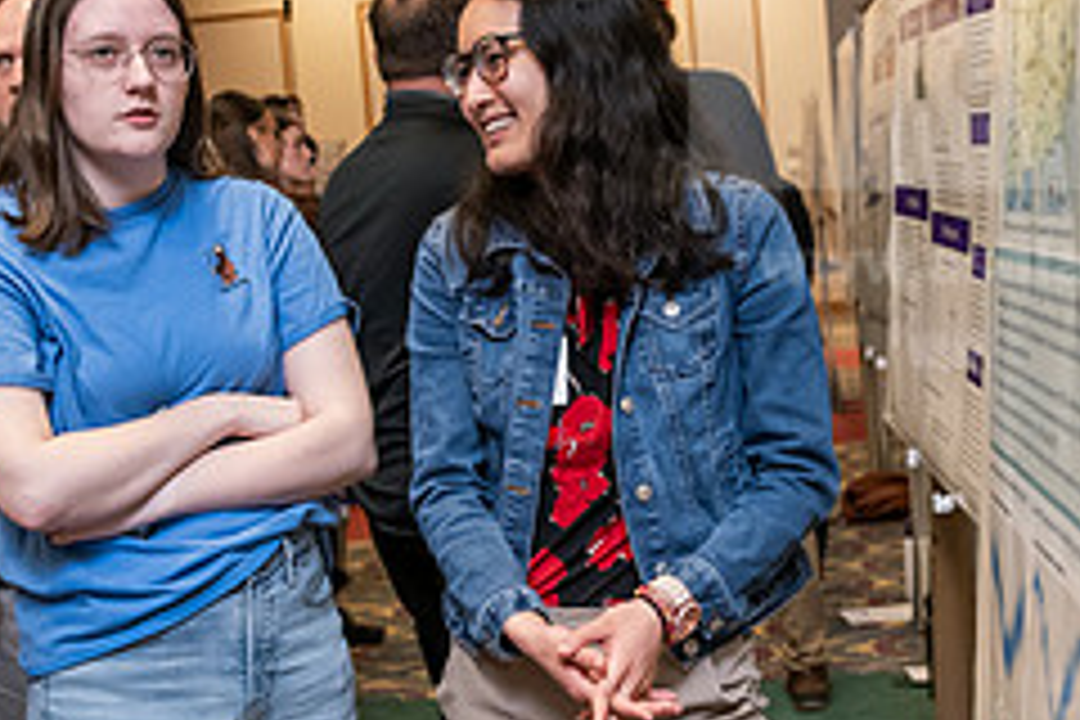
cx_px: 554
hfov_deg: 28.8
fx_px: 2100
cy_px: 358
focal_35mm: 70
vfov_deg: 19.5
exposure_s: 1/200
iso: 2000
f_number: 3.5
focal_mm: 29
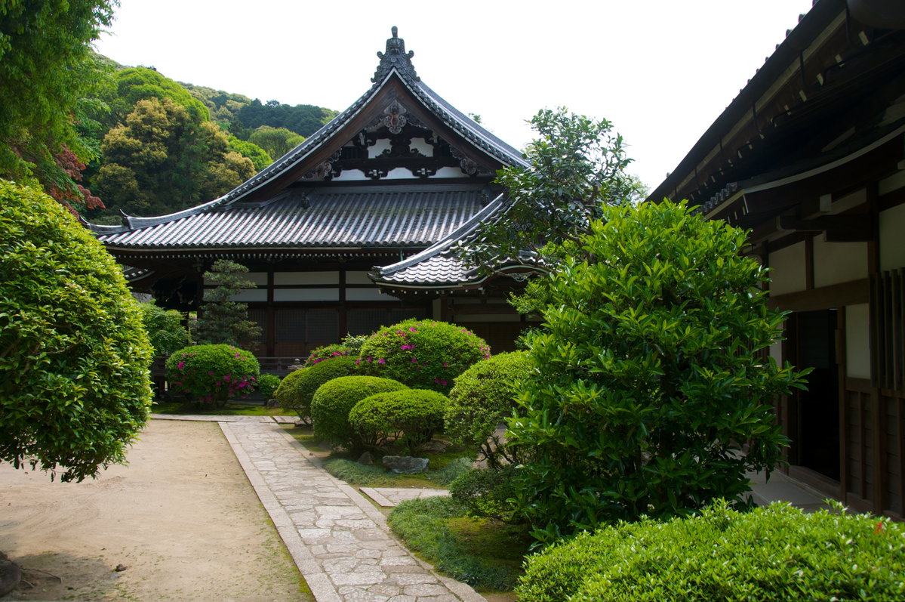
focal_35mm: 33
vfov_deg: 39.9
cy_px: 301
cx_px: 452
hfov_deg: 57.3
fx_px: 829
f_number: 9
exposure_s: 1/320
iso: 250
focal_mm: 22
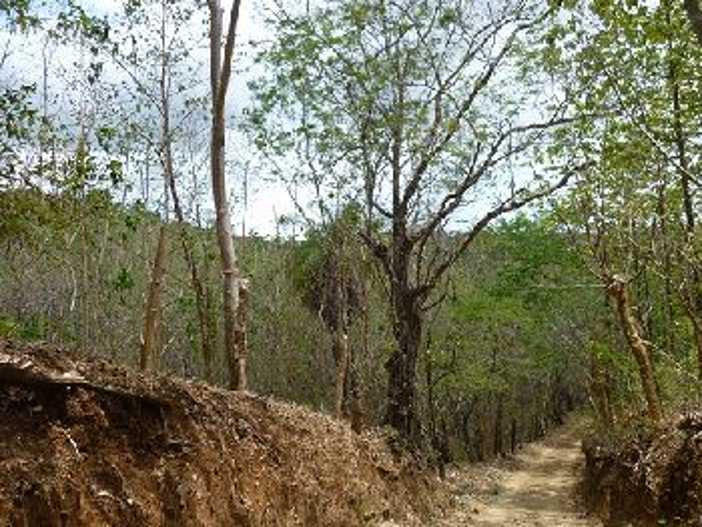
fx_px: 629
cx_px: 351
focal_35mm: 31
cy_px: 264
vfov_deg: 45.5
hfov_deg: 58.3
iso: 80
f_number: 2.8
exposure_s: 1/500
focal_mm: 5.5
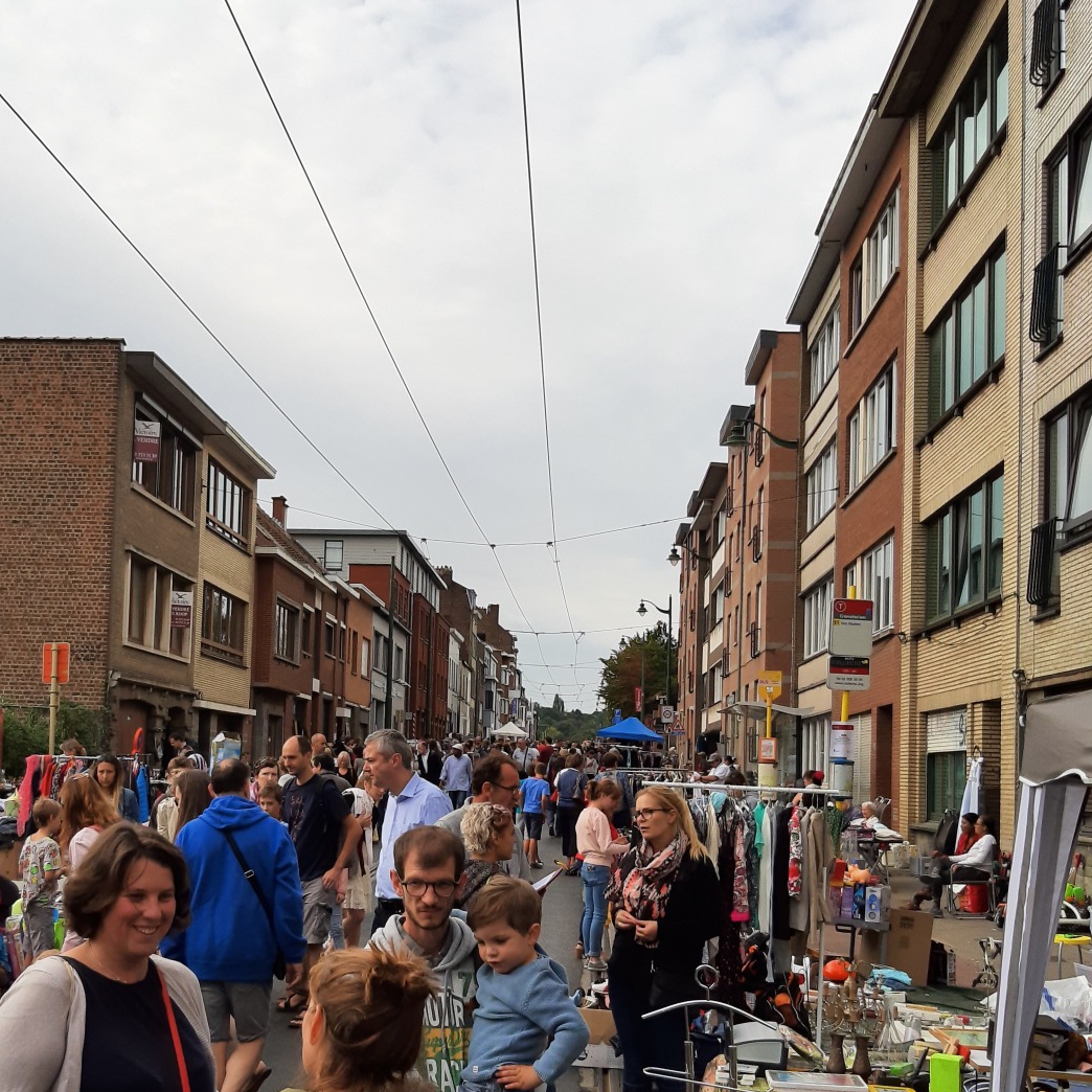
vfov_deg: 38.2
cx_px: 358
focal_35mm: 44
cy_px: 668
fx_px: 1570
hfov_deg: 37.9
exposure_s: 1/1348
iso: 40
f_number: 1.7
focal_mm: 3.93
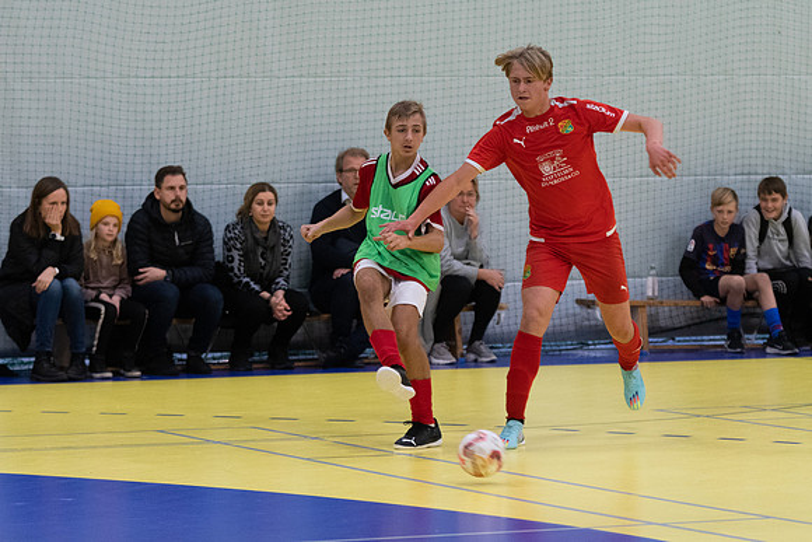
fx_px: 4051
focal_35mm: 180
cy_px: 271
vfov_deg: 7.7
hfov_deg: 11.4
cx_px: 406
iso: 3600
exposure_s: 1/400
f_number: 3.2
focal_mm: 112
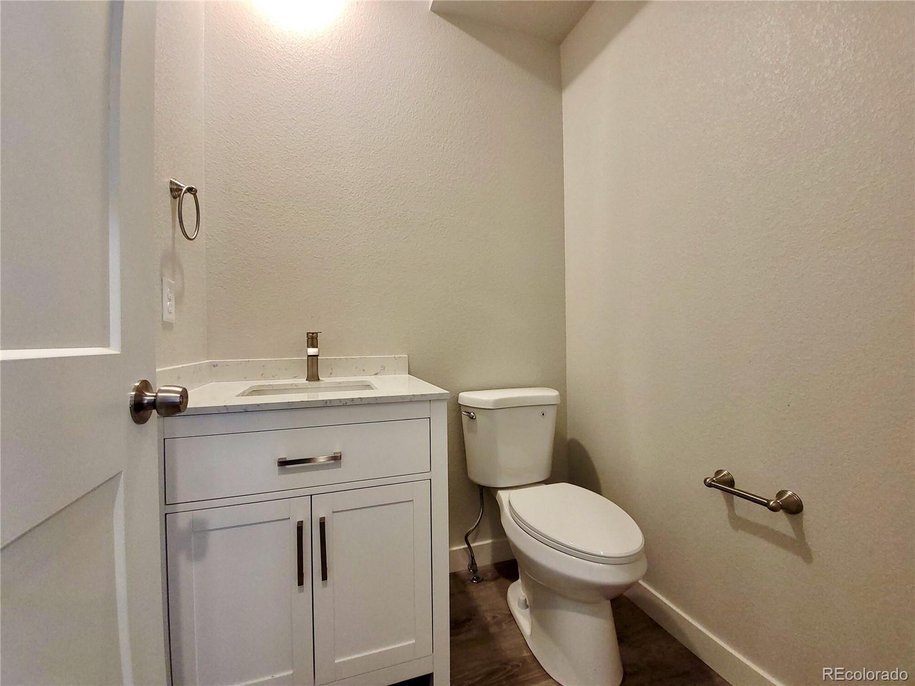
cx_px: 458
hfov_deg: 106.2
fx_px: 344
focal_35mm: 13
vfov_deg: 89.9
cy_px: 343
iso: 125
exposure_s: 1/30
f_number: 2.2
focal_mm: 1.74
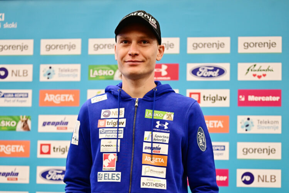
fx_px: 401
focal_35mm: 50
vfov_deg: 27.0
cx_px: 144
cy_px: 96
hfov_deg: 39.6
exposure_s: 1/250
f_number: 1.8
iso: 1000
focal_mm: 50
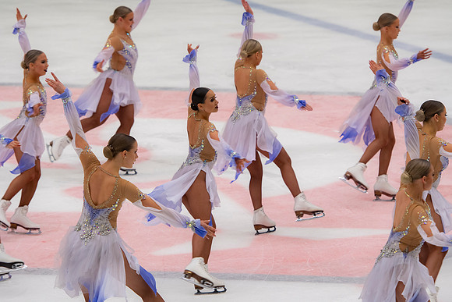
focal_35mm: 210
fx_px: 2637
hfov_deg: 9.8
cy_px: 151
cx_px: 226
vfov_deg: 6.5
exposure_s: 1/400
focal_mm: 140
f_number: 3.5
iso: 560
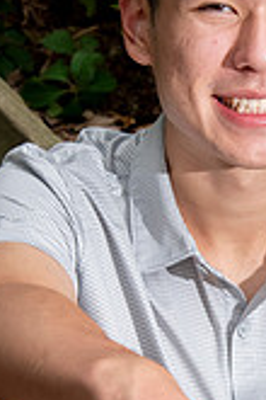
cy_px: 281
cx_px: 271
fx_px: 3170
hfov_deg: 4.8
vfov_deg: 7.2
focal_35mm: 286
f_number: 10
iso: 2000
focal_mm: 105
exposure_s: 1/160
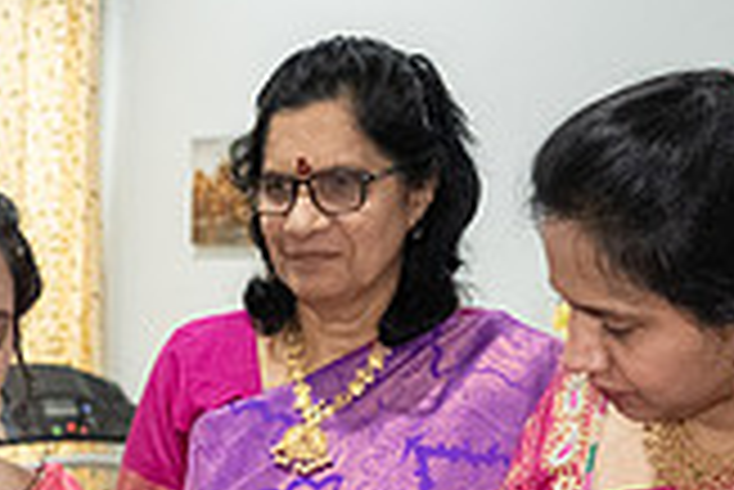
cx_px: 41
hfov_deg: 20.3
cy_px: 784
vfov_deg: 13.1
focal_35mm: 98
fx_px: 2000
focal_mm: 24
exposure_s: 1/160
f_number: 2.8
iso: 2000
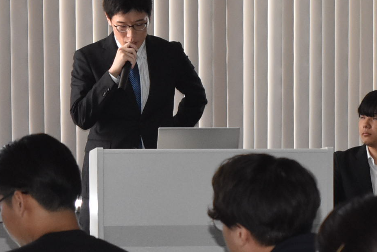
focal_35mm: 252
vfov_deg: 5.4
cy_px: 337
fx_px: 2641
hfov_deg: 8.1
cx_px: 421
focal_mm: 52
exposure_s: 1/30
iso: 2000
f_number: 5.6
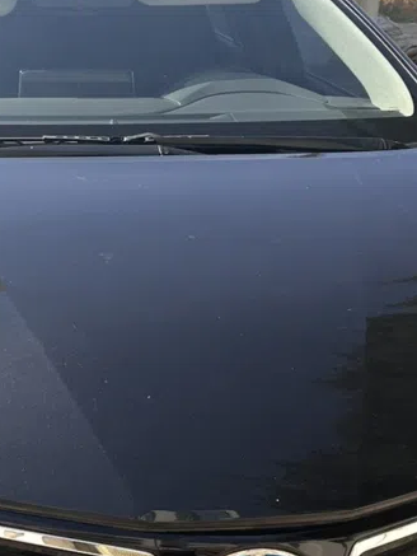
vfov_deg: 25.9
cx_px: 128
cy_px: 218
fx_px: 1204
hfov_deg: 19.6
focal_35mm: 75
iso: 80
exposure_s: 1/3472
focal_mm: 6.86
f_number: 1.78
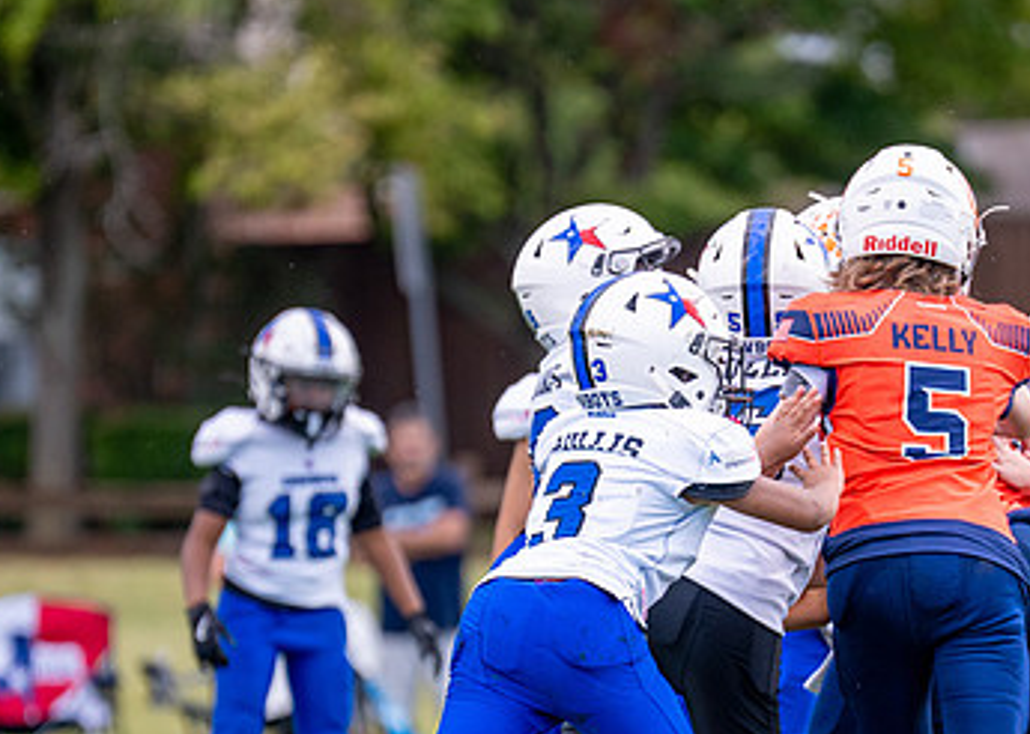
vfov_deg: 3.0
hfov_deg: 4.2
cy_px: 645
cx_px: 652
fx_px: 14092
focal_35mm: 482
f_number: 2.8
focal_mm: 200
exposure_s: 1/2500
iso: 500
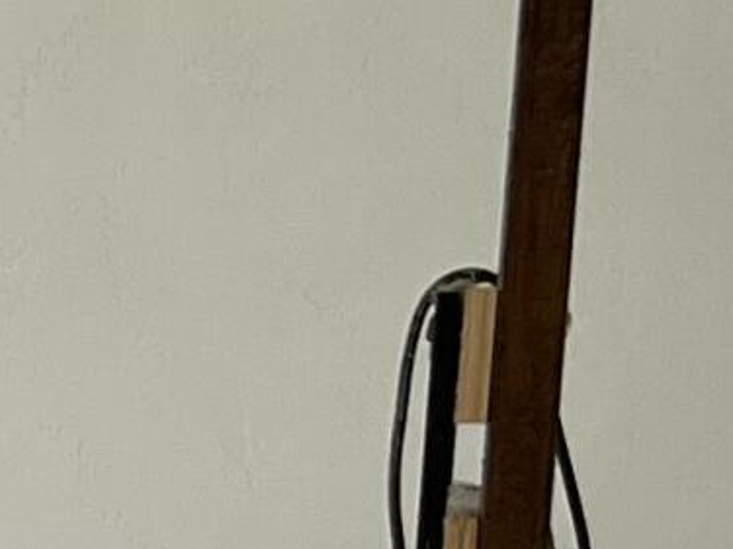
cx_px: -1820
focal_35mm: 208
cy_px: 1166
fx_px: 4403
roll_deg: +2.3
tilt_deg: -11.9
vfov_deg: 6.9
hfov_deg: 7.6
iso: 64
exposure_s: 1/121
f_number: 1.6
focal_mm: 5.1
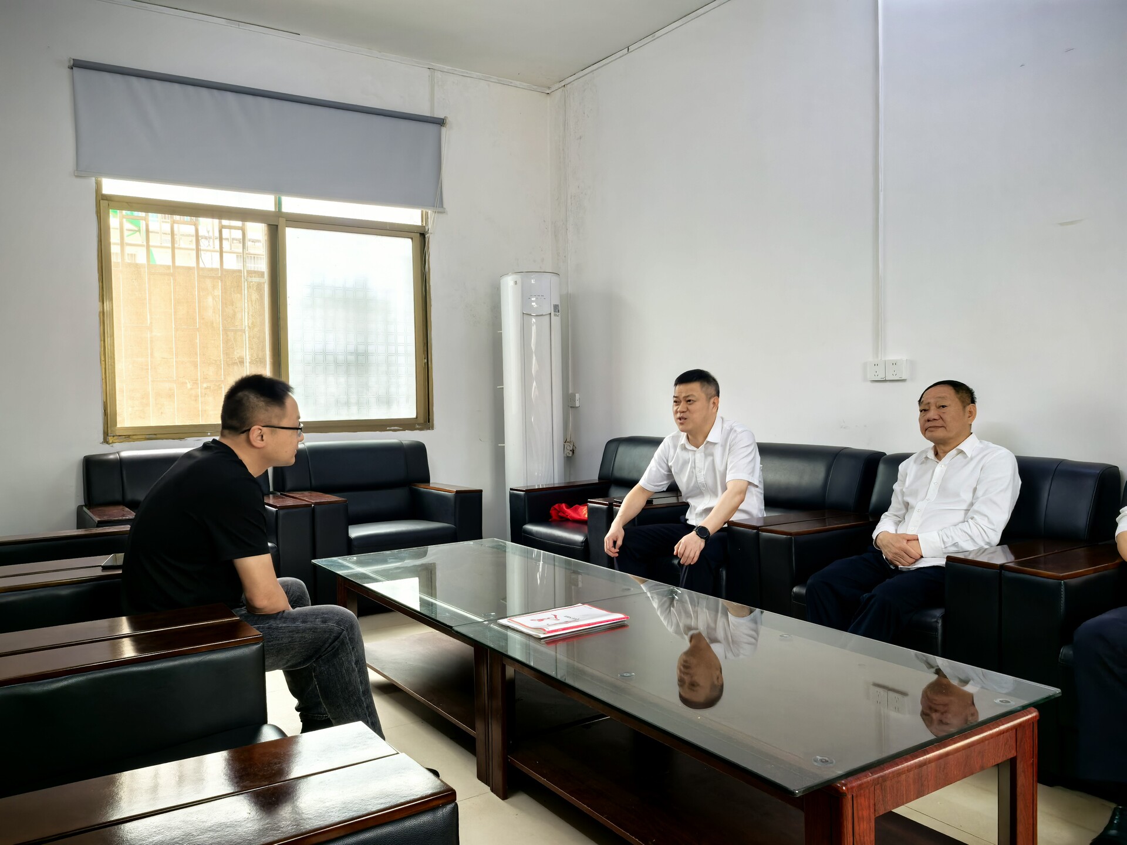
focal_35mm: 27
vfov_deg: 51.4
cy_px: 422
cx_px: 564
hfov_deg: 65.3
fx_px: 879
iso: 160
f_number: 4
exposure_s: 1/50
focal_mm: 5.75
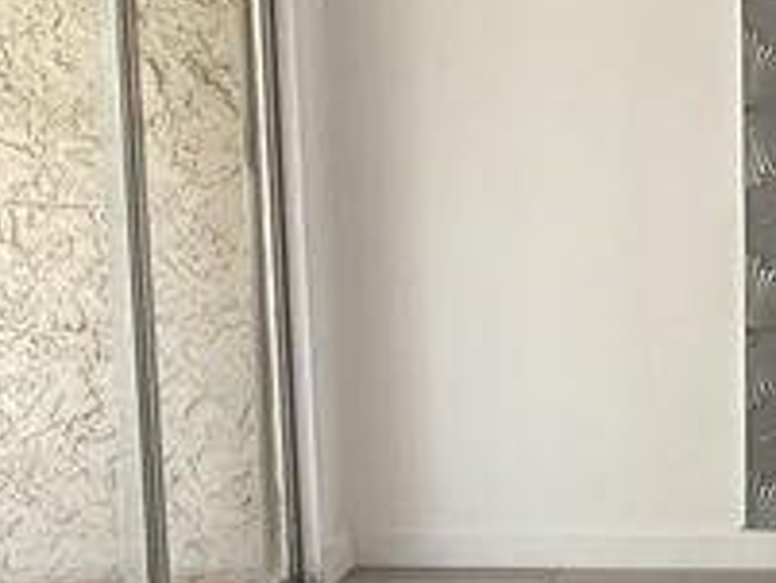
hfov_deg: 18.9
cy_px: 263
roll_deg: -0.3
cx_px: 1122
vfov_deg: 15.9
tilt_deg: -7.8
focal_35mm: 93
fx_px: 2086
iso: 80
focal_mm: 3.99
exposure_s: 1/60
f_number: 1.8
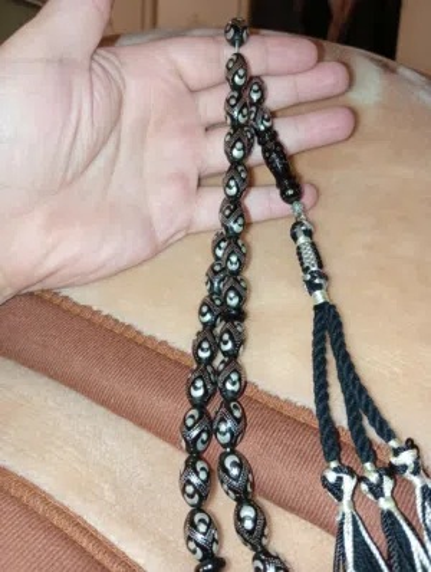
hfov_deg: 53.2
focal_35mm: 26
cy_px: 286
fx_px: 430
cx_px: 216
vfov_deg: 67.2
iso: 264
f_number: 1.8
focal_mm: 3.96
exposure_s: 1/33.3
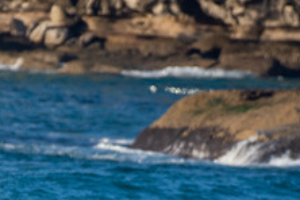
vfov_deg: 0.7
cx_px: 39
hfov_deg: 1.1
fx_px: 16365
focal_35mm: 1964
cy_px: 255
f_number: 5.6
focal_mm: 500
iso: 320
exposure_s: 1/1250
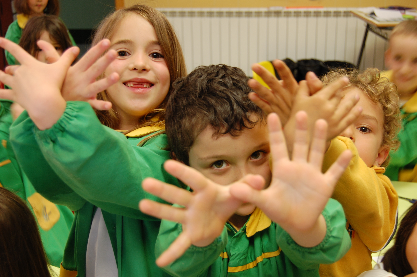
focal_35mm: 48
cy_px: 138
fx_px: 556
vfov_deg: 28.0
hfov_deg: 41.1
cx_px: 208
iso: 400
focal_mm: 32
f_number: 4.5
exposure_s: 1/30
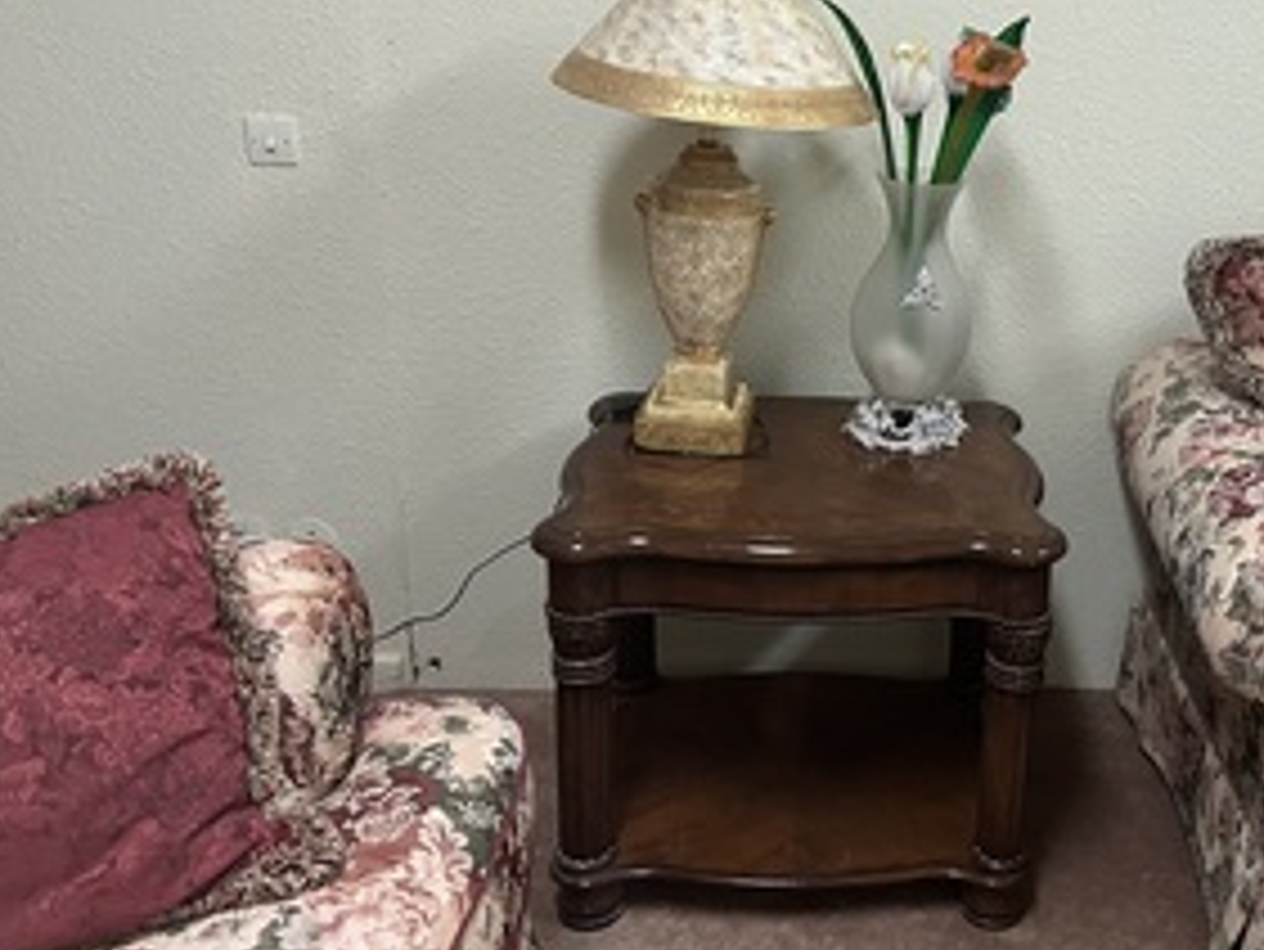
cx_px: 906
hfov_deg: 46.6
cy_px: 403
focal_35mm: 39
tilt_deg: -18.9
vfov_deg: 36.8
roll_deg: -2.2
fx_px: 1425
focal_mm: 6.86
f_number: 1.78
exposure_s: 1/60
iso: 800
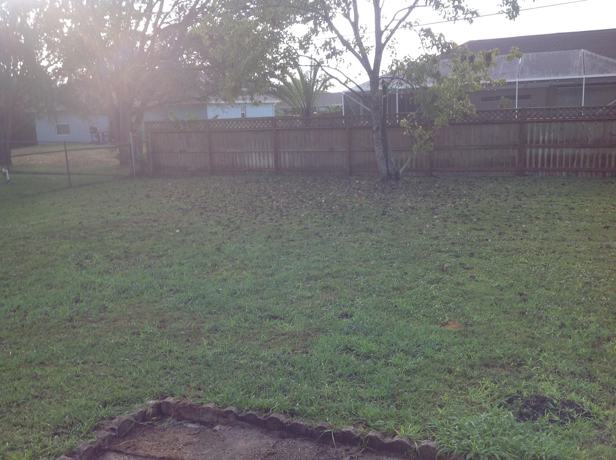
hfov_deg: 52.7
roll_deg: +3.1
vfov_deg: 40.6
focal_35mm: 35
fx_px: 622
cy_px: 230
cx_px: 308
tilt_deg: -13.7
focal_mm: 4.28
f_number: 2.4
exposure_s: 1/432
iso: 50
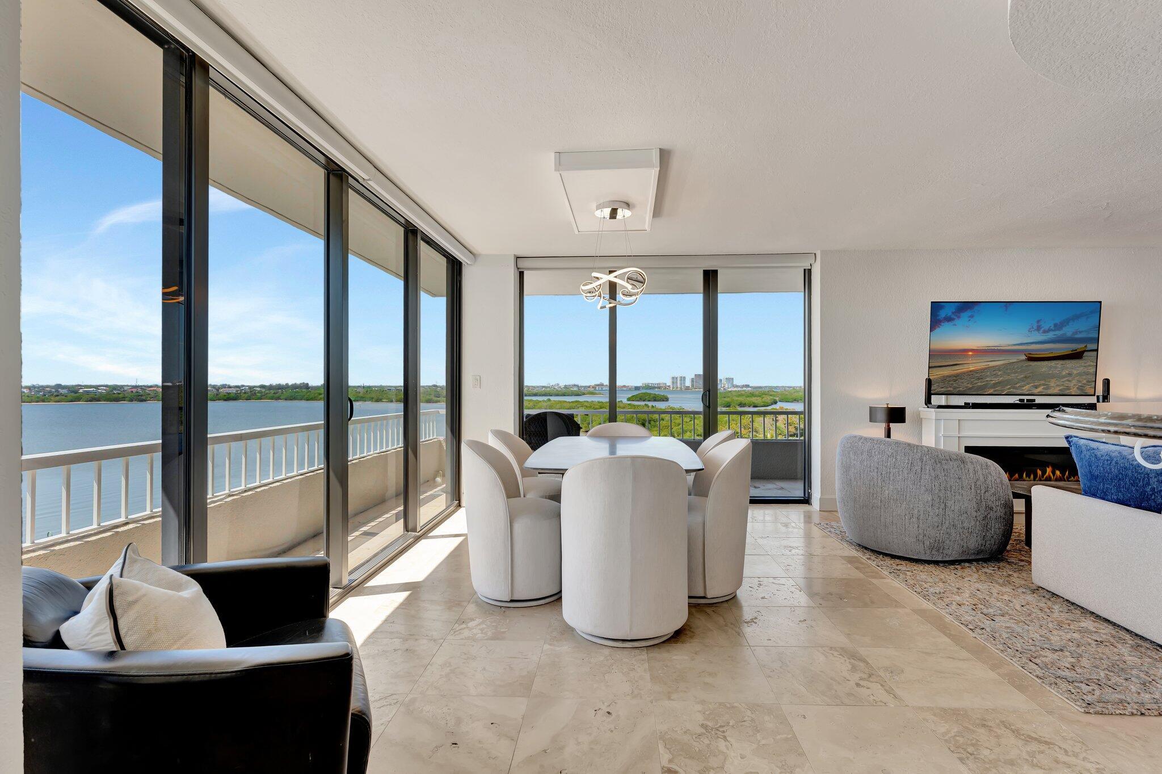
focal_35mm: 17
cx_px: 581
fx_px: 558
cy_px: 387
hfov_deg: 92.3
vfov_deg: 69.5
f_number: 8
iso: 400
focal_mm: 17.3
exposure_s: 1/50
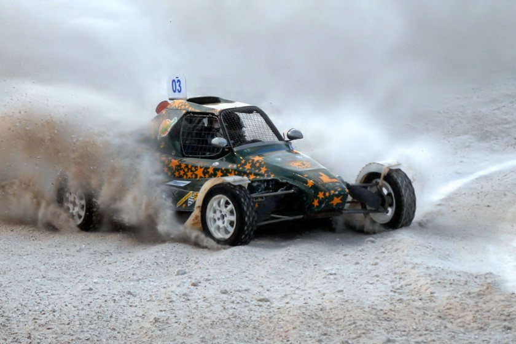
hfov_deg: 7.0
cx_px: 258
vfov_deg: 4.7
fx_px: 4192
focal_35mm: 292
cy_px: 172
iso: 400
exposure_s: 1/750
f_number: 6
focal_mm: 195
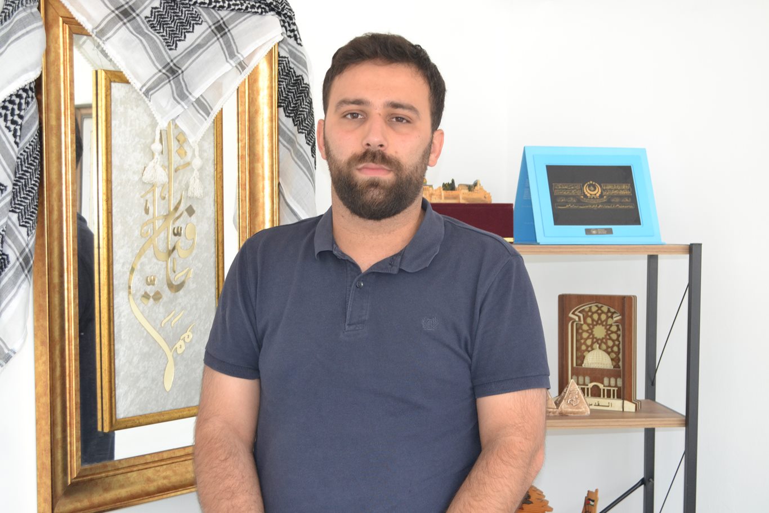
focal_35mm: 52
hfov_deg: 37.9
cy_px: 256
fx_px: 1121
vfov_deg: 25.7
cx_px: 384
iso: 800
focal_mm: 35
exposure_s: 1/60
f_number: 5
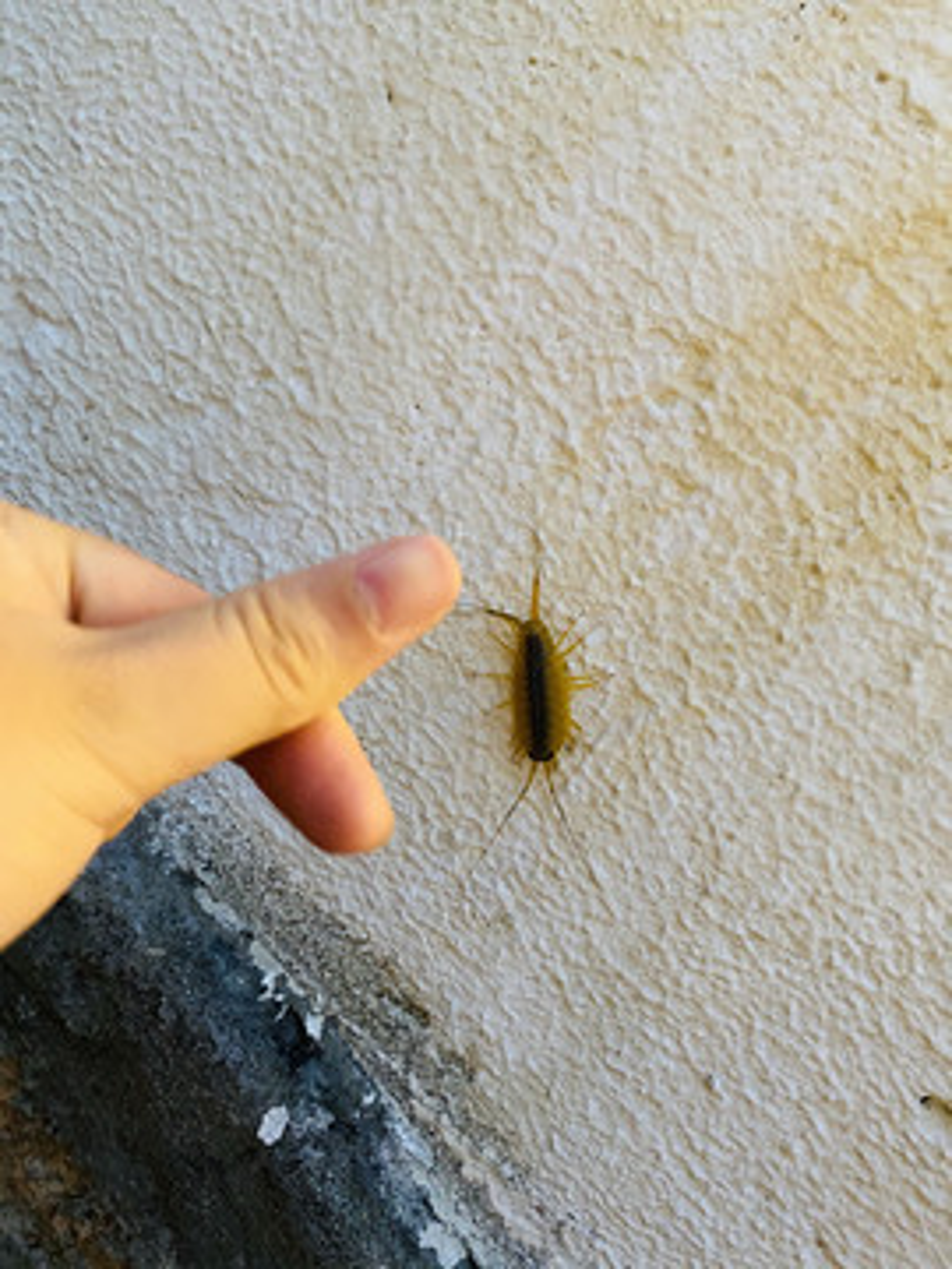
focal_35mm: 26
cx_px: 476
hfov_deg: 53.1
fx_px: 953
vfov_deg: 67.3
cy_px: 634
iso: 500
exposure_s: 1/33
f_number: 1.8
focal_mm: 4.25
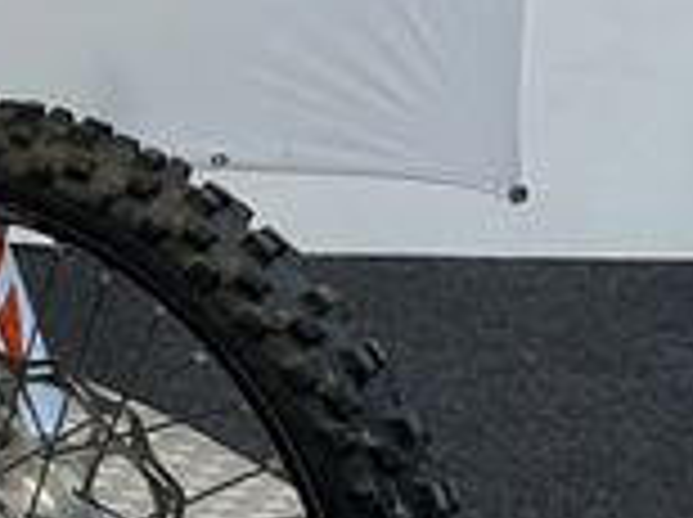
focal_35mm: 100
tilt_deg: -7.9
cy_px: -95
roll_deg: -1.6
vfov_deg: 14.3
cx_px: -639
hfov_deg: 16.0
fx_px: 1999
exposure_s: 1/104
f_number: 1.78
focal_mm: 6.86
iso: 50
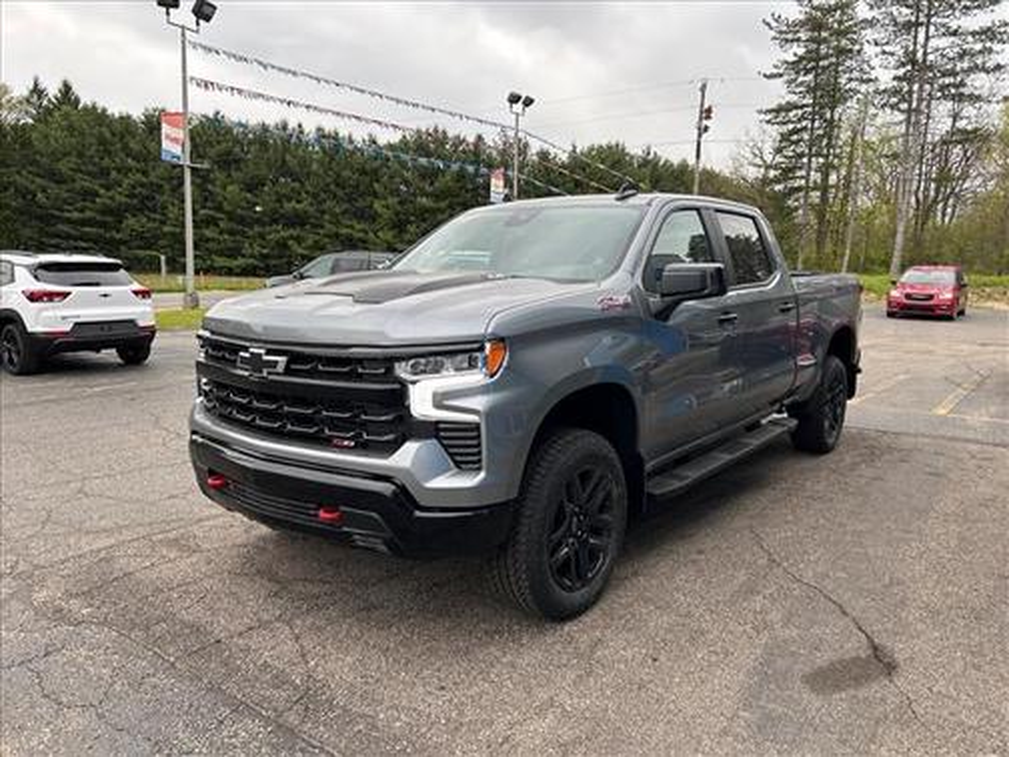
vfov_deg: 53.1
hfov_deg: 67.3
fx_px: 758
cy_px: 378
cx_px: 504
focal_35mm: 26
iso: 50
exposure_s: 1/544
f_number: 1.5
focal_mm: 5.7
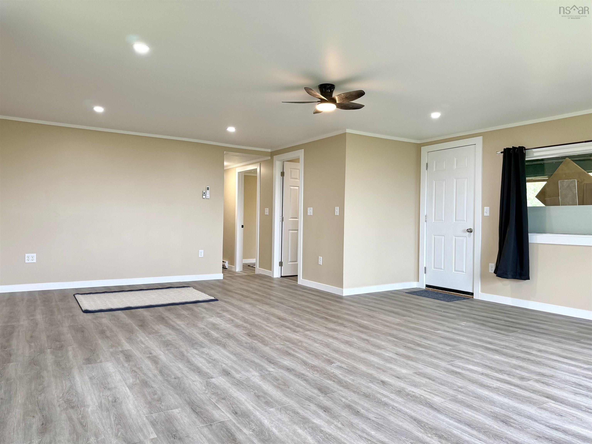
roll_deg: -1.1
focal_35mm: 24
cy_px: 222
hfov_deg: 71.6
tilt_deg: -0.6
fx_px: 410
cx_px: 296
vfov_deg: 56.8
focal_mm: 6.76
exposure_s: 1/148
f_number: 1.78
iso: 200
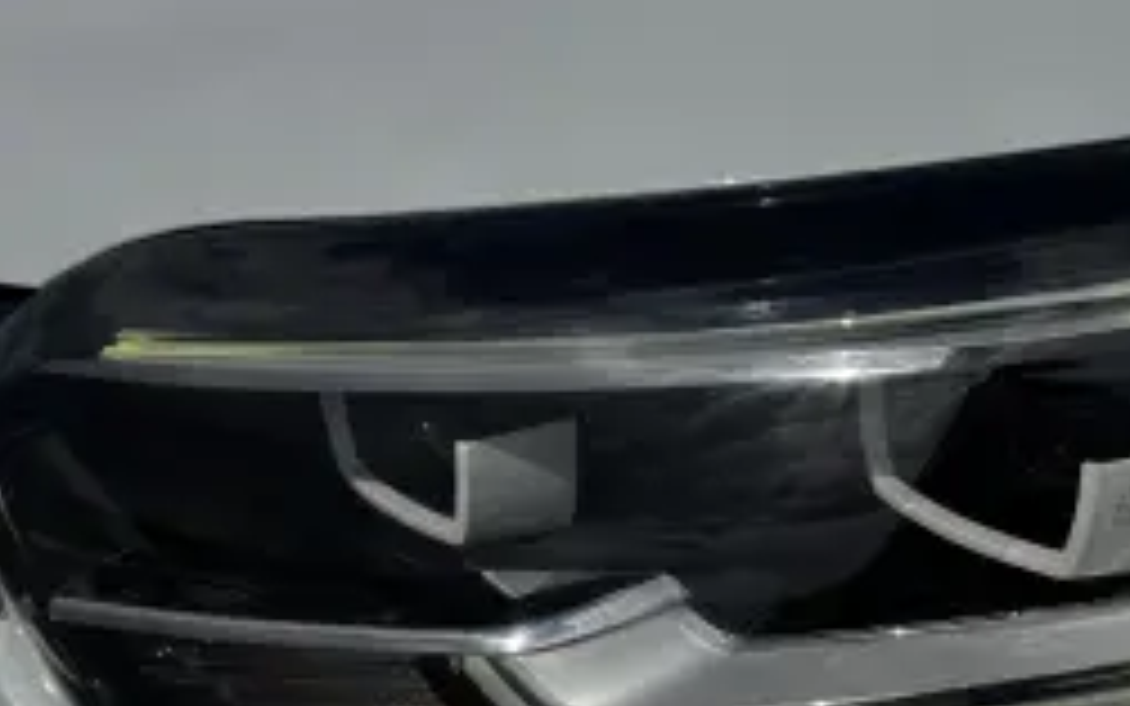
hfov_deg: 27.9
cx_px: 806
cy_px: 508
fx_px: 2249
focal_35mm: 73
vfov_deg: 17.8
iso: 50
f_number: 1.78
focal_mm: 6.76
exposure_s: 1/15385
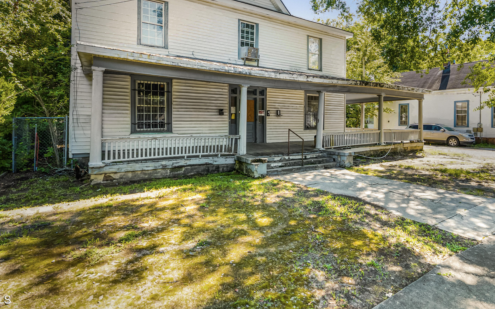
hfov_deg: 87.8
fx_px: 256
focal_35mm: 19
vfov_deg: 61.7
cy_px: 125
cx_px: 270
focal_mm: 16
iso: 1250
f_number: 7.1
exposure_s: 1/50
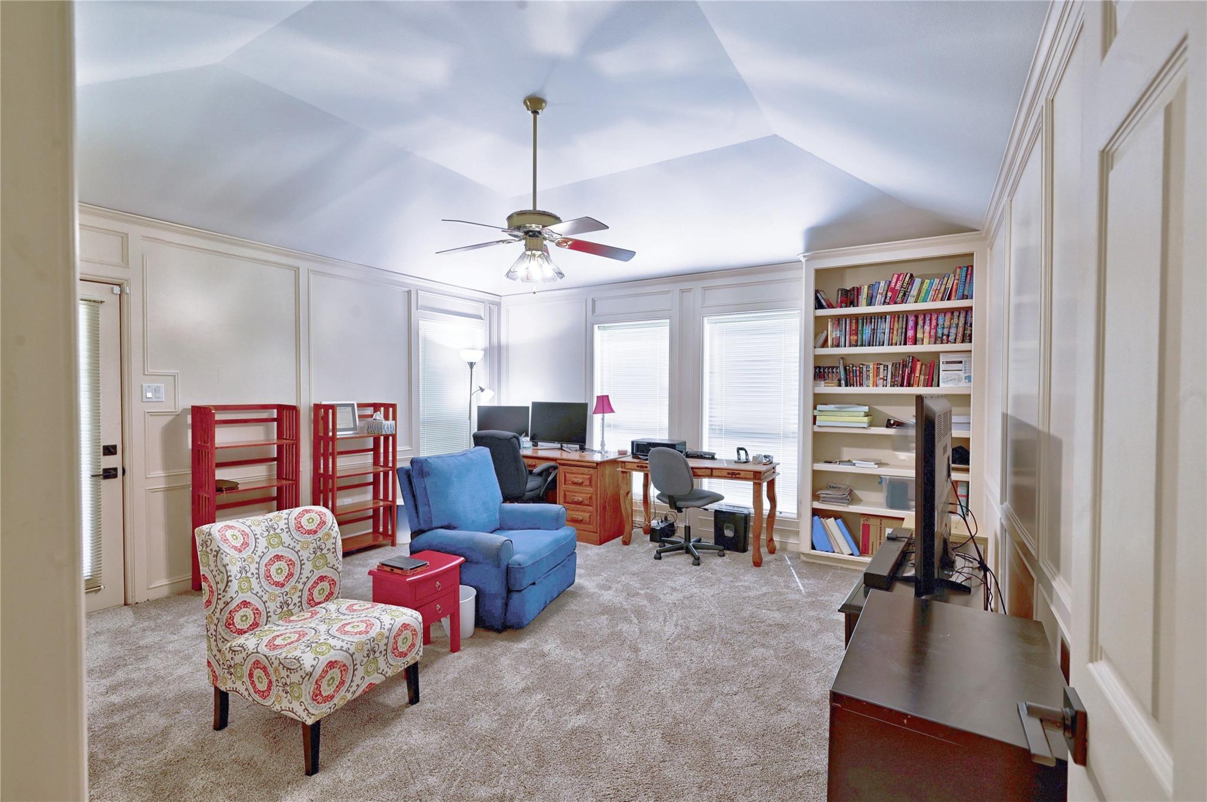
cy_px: 401
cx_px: 604
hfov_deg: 96.8
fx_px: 536
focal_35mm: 16
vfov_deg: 73.7
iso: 400
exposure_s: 1/13
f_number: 8
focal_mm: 16
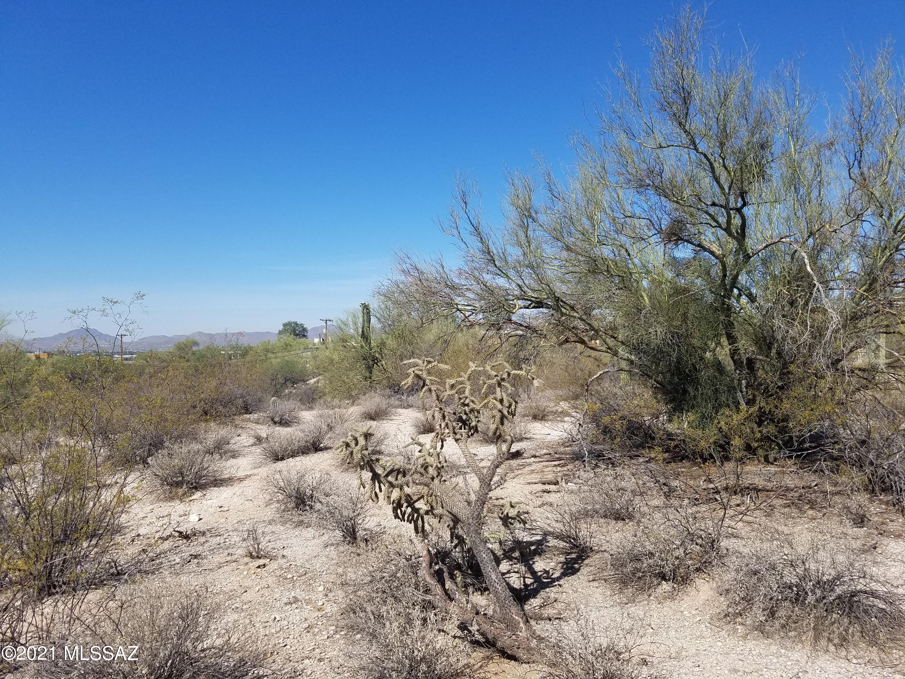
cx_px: 452
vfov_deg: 53.1
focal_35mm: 26
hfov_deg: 67.3
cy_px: 340
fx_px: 680
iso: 50
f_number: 1.7
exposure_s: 1/3552
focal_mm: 4.2
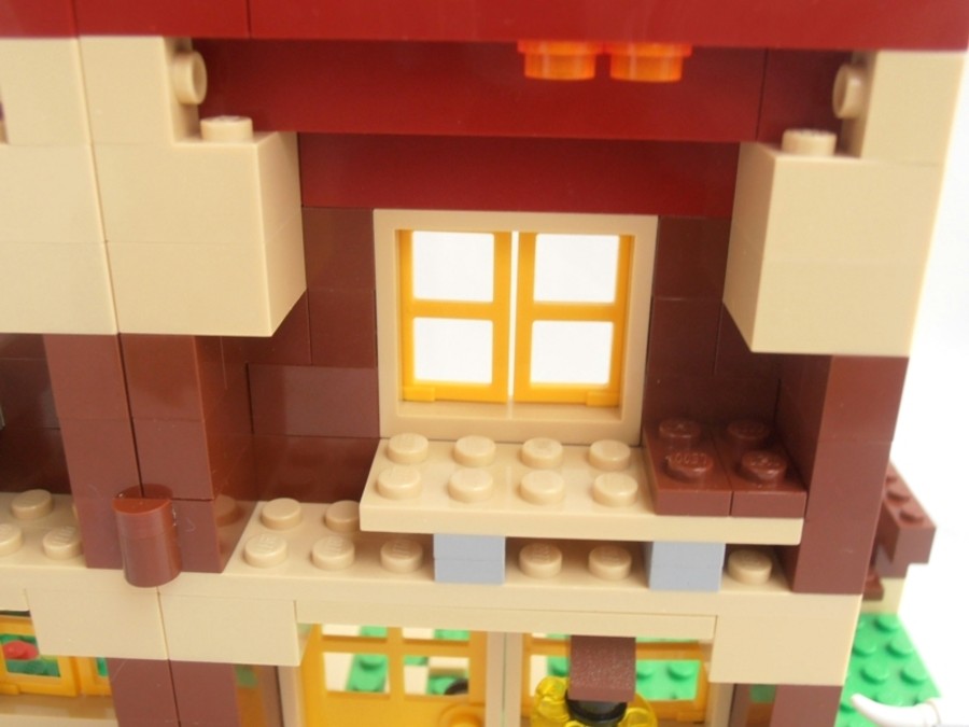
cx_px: 484
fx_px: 1036
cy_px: 364
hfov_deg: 50.1
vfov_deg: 38.7
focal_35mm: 37
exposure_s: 1/15
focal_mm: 6.61
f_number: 3.9
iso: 125
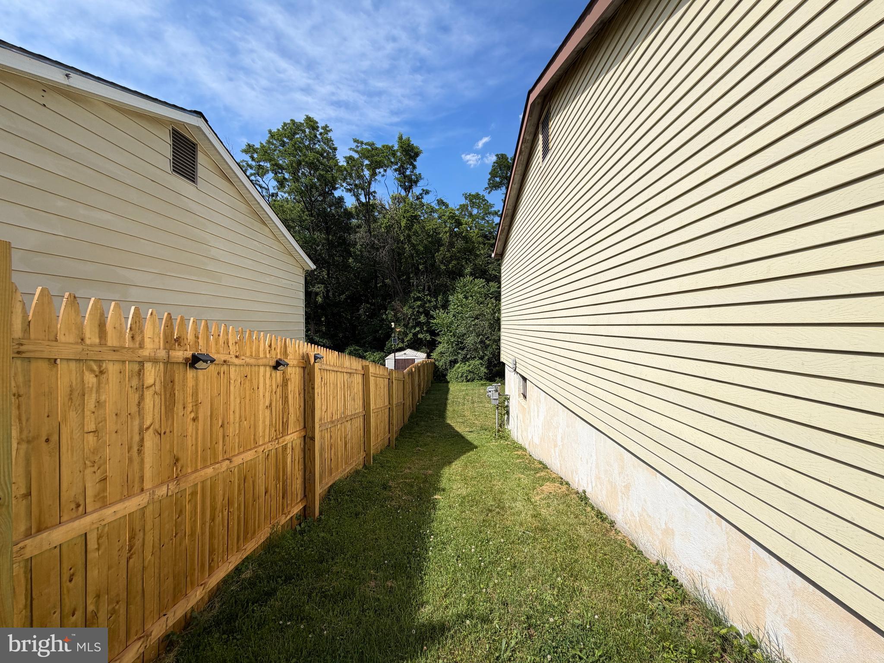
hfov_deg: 102.1
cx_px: 442
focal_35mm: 14
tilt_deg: -1.1
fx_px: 358
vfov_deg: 85.7
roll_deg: +0.2
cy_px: 332
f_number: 2.2
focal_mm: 2.22
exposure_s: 1/1001
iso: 20
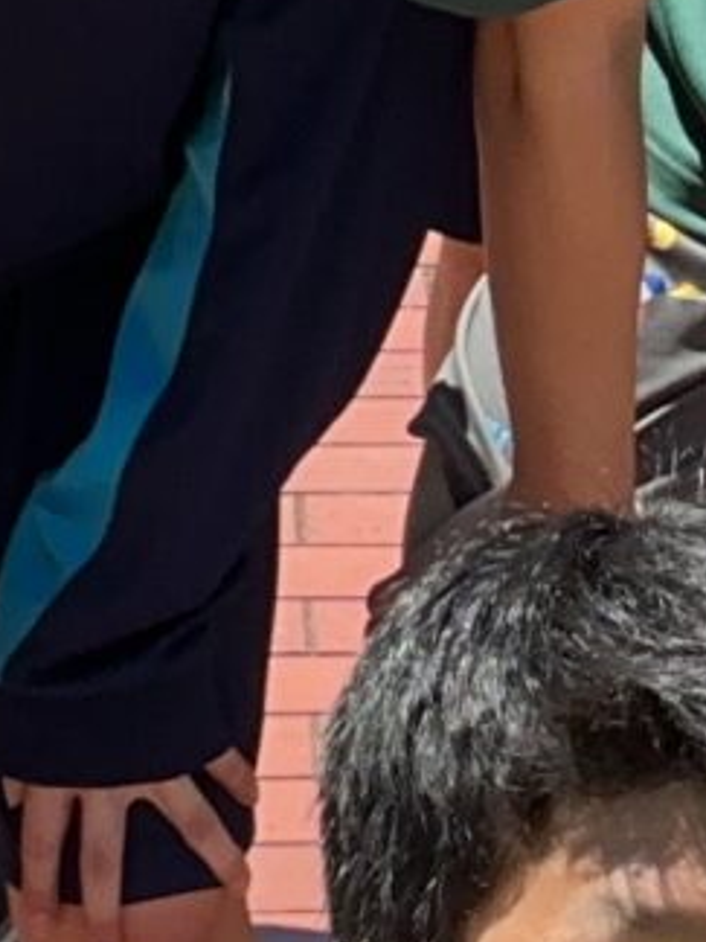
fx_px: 6227
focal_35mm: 229
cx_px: 752
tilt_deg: -15.7
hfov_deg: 6.5
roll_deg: -0.9
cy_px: -323
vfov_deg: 8.5
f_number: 1.8
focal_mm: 3
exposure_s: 1/792
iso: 25
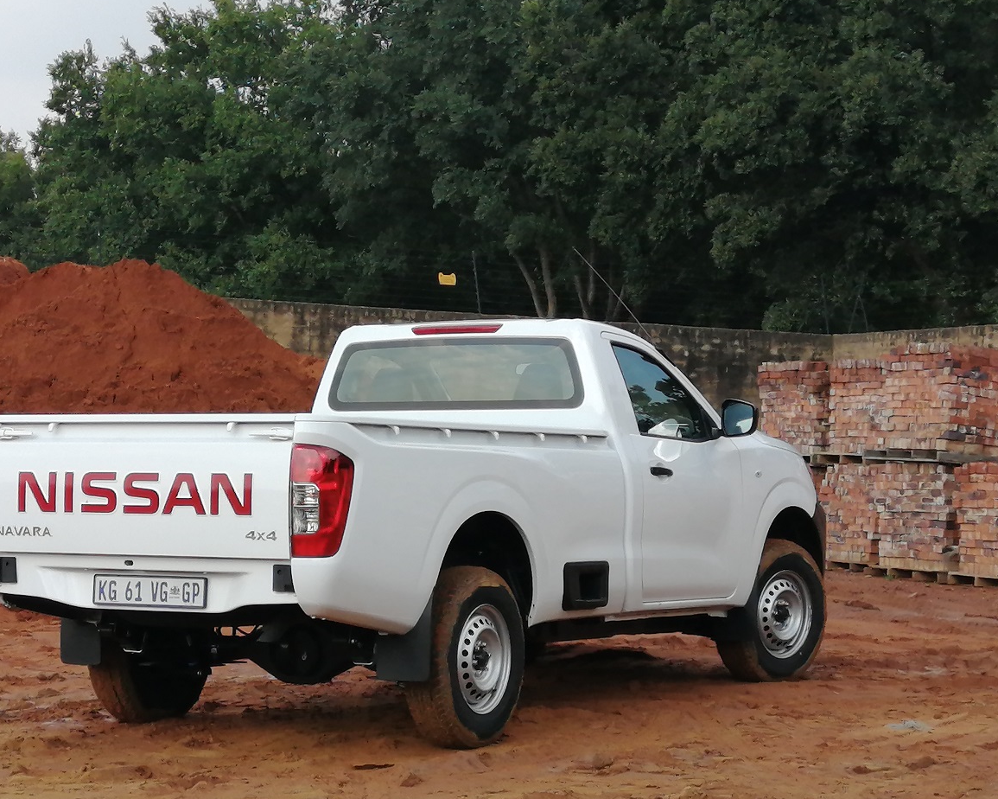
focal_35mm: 90
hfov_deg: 21.2
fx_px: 2658
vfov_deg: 17.1
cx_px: 370
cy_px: 435
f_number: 1.8
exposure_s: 1/917
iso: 50
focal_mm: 3.62
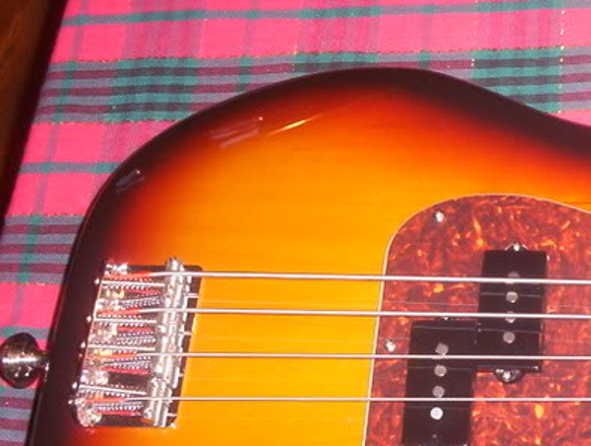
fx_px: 1352
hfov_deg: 23.7
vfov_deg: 18.7
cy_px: 307
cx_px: 575
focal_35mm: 79
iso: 140
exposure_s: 1/30
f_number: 4.5
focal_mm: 6
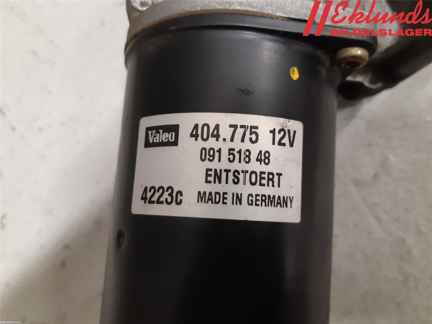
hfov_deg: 67.3
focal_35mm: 26
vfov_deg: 53.1
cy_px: 162
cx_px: 216
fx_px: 324
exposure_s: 1/40
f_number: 1.7
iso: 250
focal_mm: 3.93
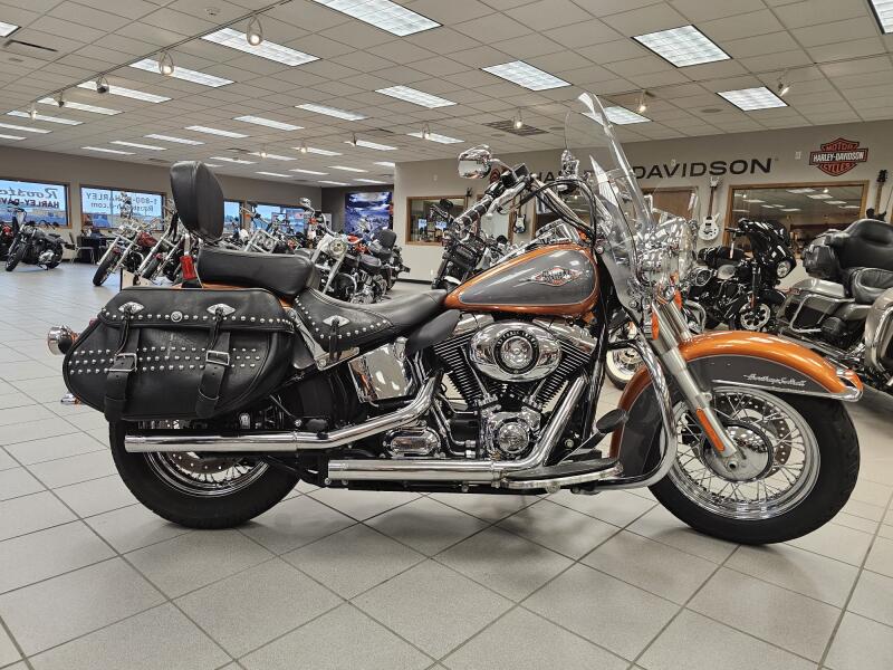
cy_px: 335
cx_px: 446
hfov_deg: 73.9
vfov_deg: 58.9
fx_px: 593
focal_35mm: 23
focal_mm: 6.3
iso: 250
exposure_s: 1/120
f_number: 1.7
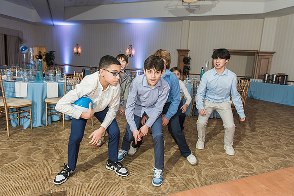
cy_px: 98
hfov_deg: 73.7
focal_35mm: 24
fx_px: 196
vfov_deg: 53.2
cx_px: 147
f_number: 4
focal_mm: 24
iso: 1000
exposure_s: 1/100
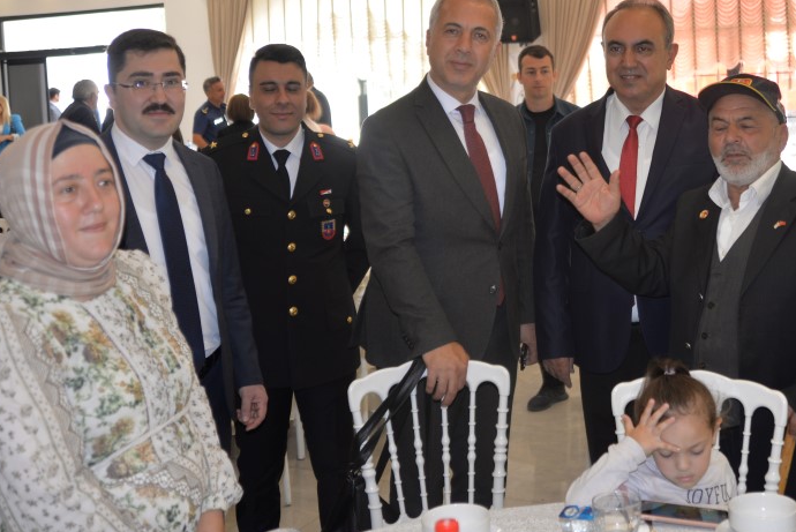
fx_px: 1106
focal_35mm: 50
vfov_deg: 26.7
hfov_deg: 39.1
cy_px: 147
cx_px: 535
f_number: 3
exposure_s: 1/125
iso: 280
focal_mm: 30
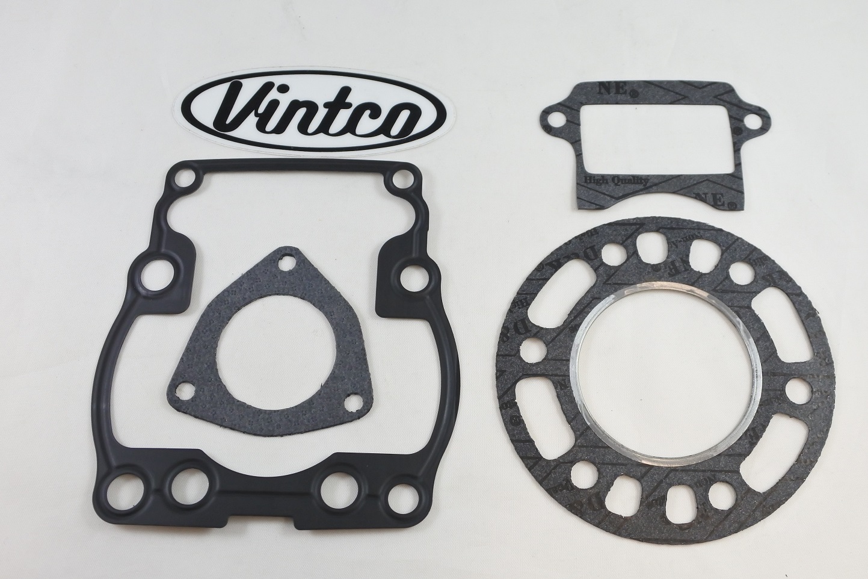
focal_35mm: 34
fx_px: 820
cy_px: 290
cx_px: 434
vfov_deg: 38.9
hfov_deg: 55.8
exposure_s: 1/125
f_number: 3.8
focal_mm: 12.6
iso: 400
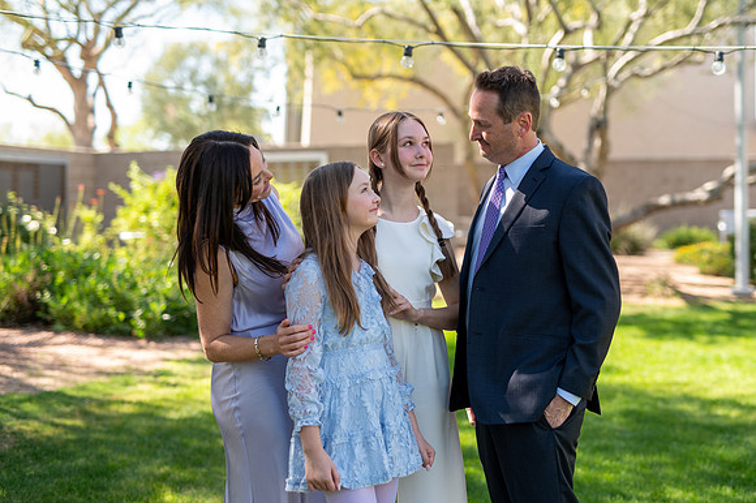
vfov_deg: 24.3
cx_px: 421
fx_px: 1170
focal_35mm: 56
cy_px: 223
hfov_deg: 35.8
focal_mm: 50
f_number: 2
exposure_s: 1/640
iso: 100
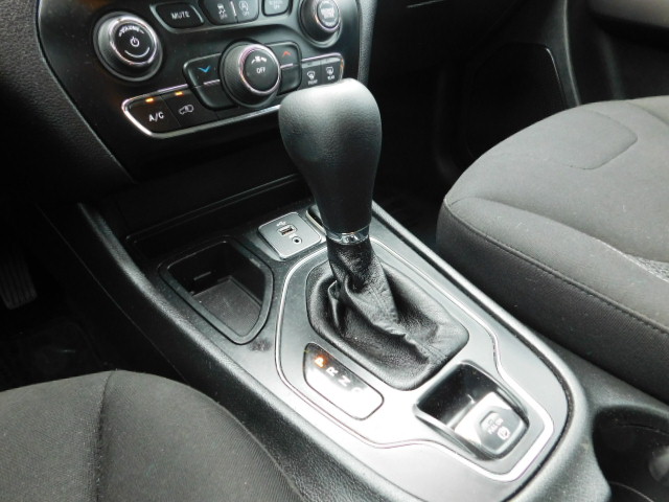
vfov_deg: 58.9
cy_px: 251
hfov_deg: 73.9
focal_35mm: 23
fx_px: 445
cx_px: 334
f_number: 3
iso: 280
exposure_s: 1/30
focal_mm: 4
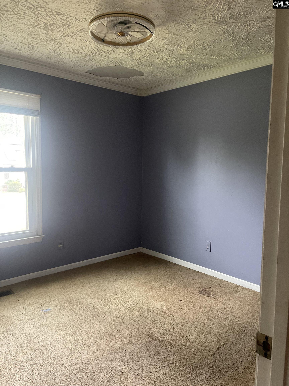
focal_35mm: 25
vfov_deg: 69.4
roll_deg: -1.7
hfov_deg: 54.9
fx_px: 278
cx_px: 144
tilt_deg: -5.8
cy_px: 193
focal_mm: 5.1
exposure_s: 1/46
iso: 500
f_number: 1.6
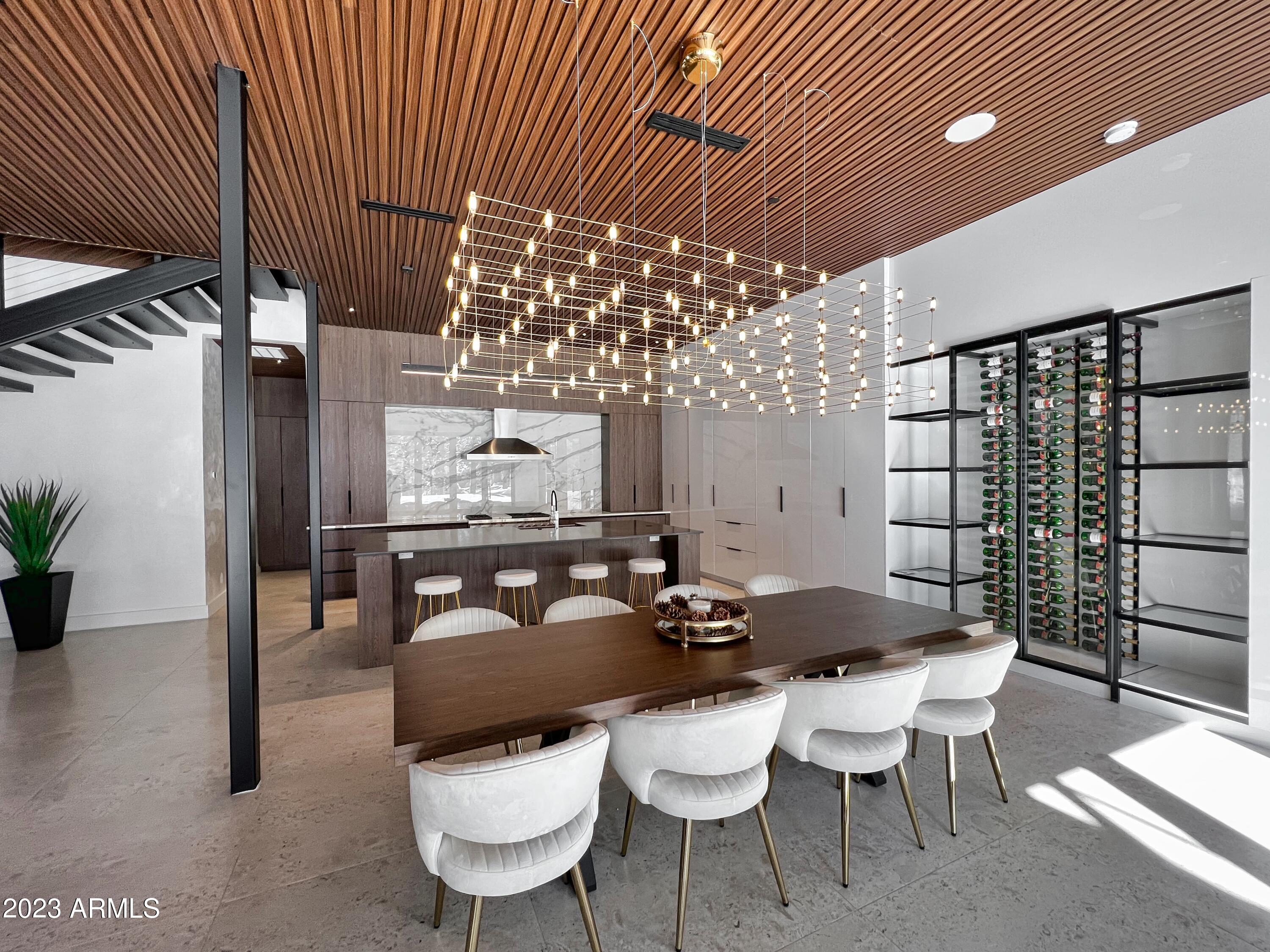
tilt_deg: -0.3
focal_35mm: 13
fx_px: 477
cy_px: 476
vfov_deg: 89.9
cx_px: 635
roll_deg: +0.3
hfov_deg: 106.2
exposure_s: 1/120
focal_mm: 1.57
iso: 64
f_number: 1.8
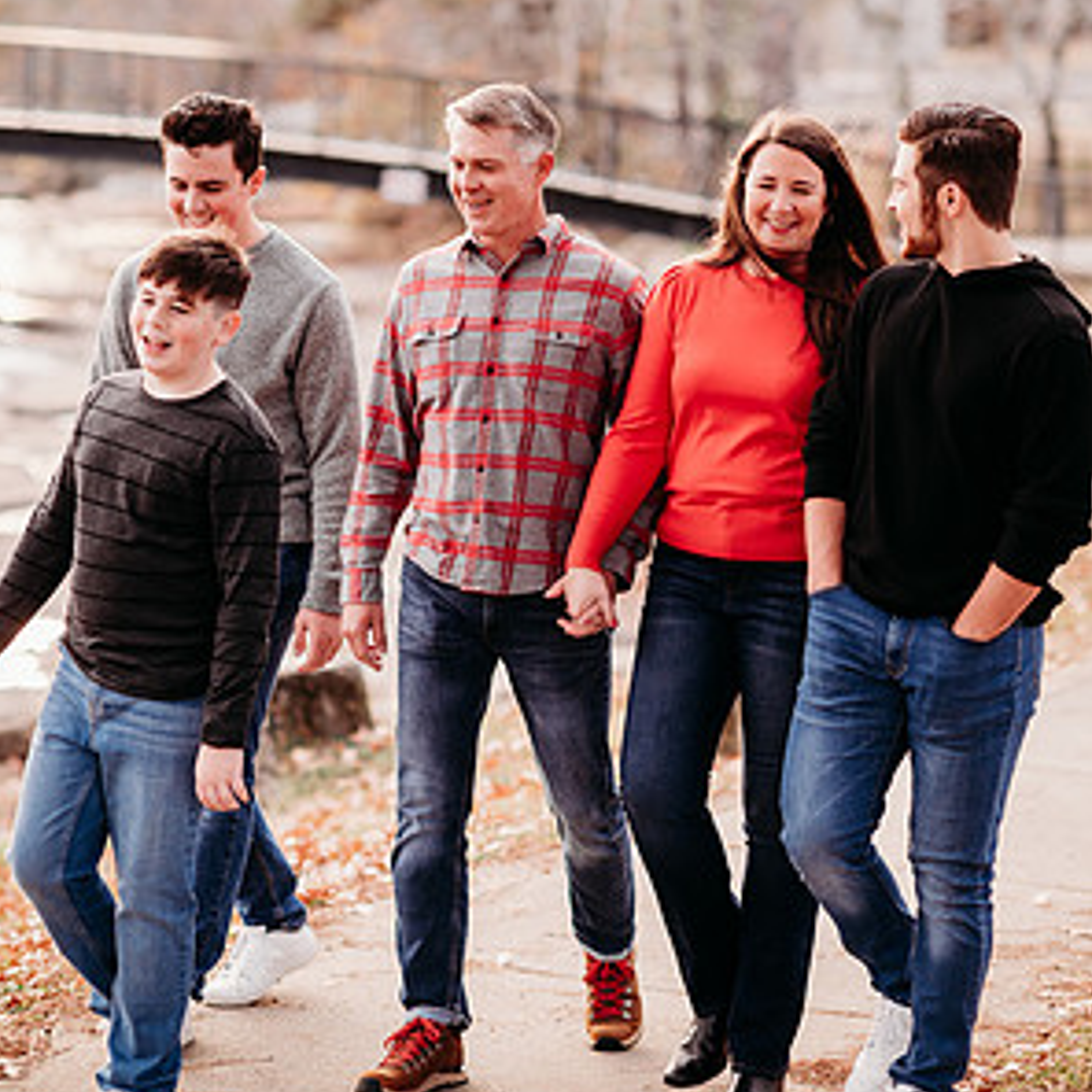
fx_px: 3926
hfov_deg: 15.8
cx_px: 542
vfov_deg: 15.8
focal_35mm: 110
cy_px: 291
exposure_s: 1/400
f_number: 2.2
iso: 320
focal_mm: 85
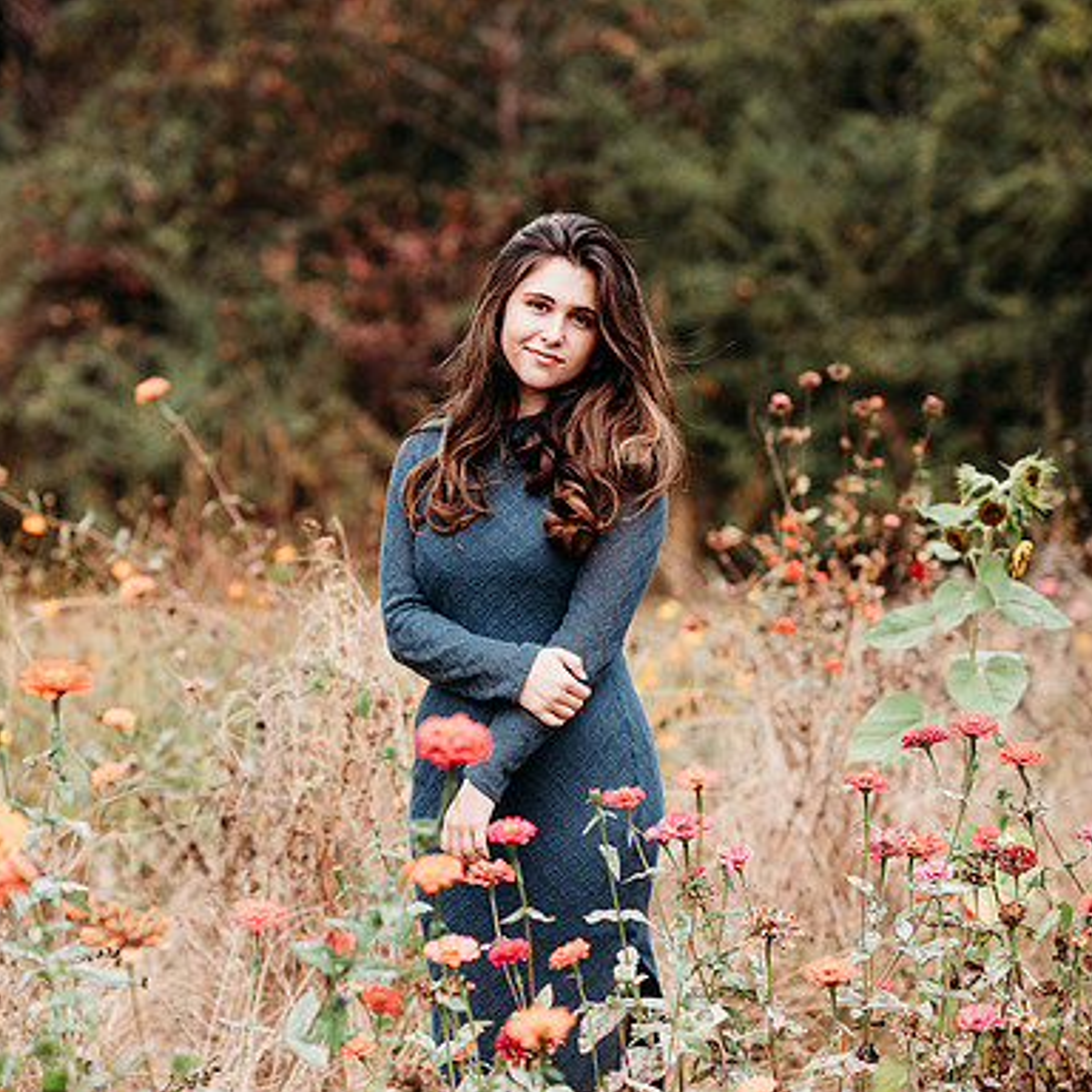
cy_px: 547
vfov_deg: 16.0
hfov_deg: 15.9
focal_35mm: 109
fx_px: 3890
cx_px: 347
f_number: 2.2
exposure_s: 1/500
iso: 100
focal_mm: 85
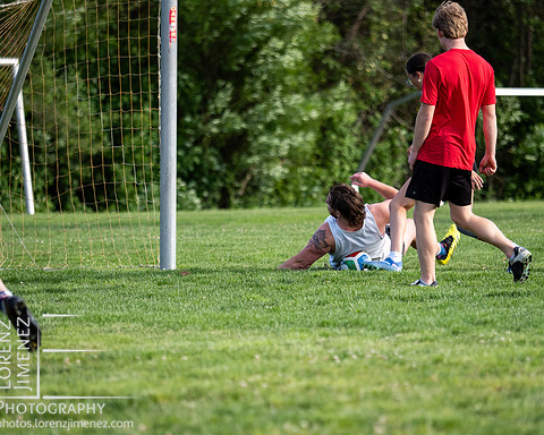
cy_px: 245
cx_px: 308
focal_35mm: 354
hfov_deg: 5.5
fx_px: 5700
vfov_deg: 4.4
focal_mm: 150
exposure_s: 1/1250
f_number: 2.8
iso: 320
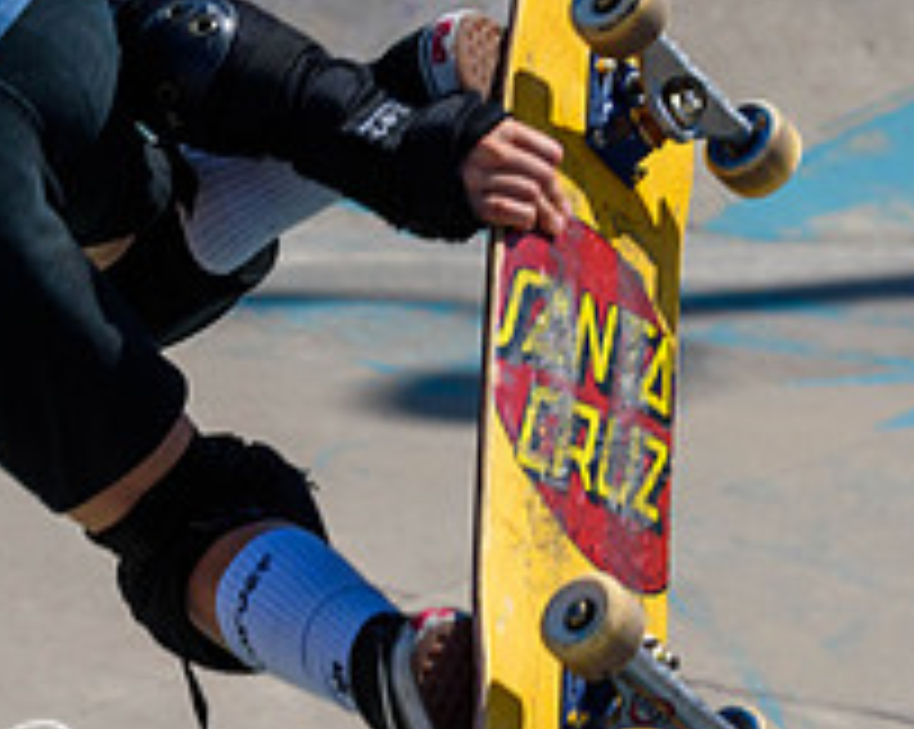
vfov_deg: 5.5
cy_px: 547
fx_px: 7621
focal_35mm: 282
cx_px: 486
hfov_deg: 6.9
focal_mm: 70
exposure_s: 1/1000
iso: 200
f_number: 8
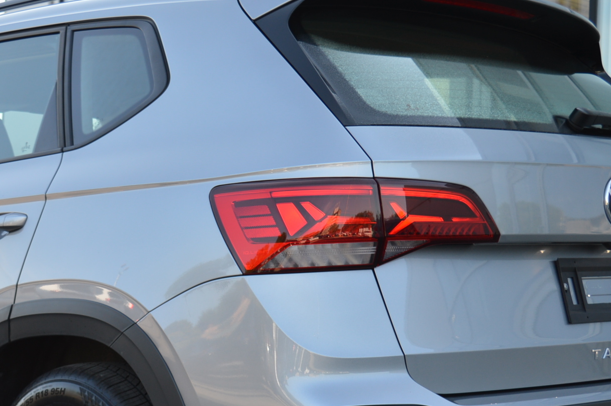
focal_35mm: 80
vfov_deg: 16.9
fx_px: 1357
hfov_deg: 25.1
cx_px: 158
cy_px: 333
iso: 100
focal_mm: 26
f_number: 5.6
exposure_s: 1/125
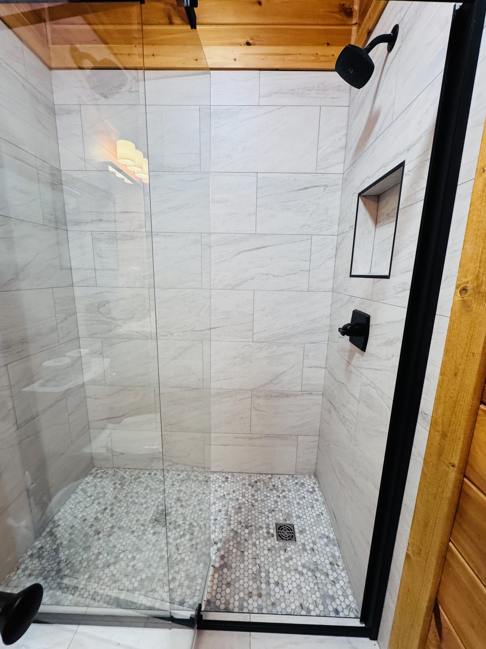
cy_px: 324
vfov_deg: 102.1
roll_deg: -1.2
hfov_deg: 85.7
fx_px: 262
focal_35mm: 14
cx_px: 243
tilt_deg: -12.0
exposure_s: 1/60
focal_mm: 2.22
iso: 250
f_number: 2.2
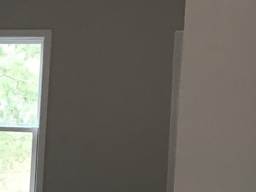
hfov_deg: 12.3
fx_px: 1043
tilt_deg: -0.8
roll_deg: -2.8
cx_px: -259
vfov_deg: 10.5
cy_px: 171
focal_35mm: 141
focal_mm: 3.99
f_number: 1.8
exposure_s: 1/40
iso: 25
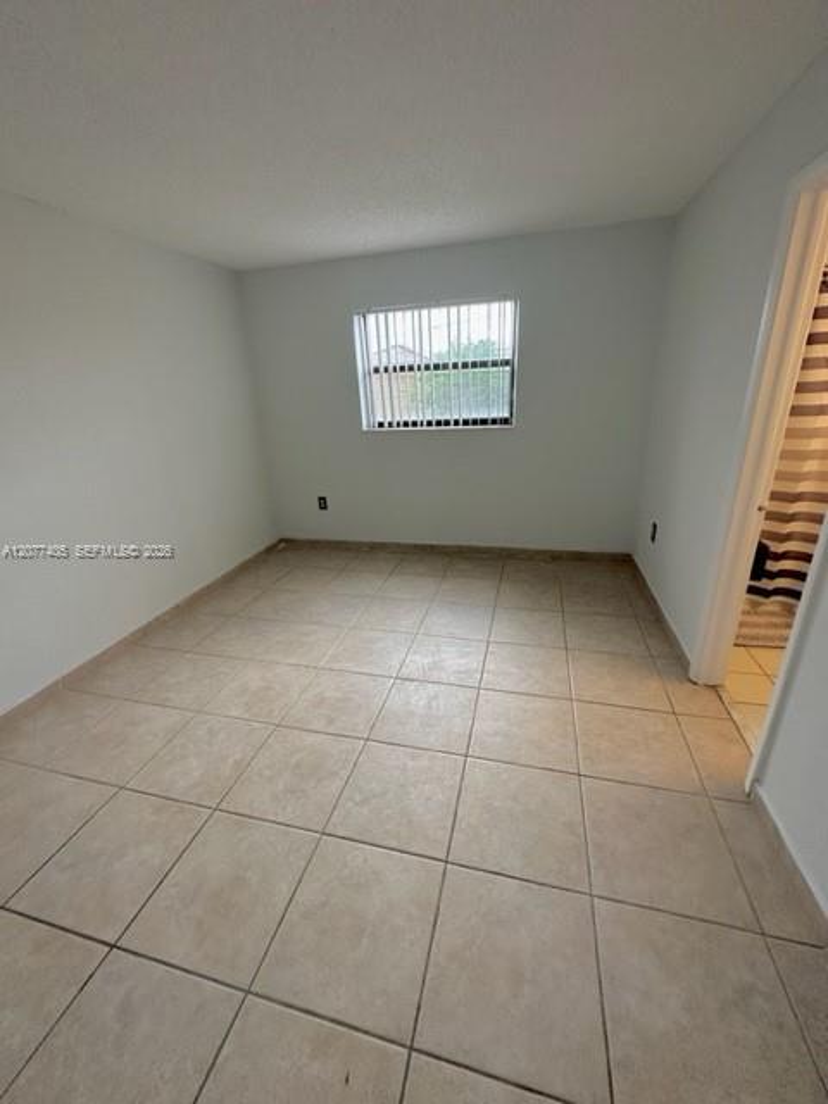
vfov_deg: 102.1
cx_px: 414
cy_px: 552
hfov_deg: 85.7
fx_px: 446
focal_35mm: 14
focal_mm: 2.22
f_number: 2.2
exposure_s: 1/120
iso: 200
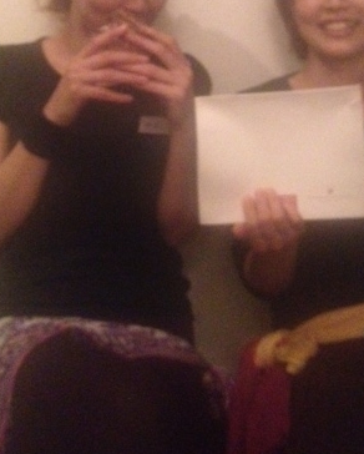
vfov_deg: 30.4
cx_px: 223
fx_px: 807
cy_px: 72
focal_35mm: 60
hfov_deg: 25.4
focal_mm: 4.28
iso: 800
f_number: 2.4
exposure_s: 1/15
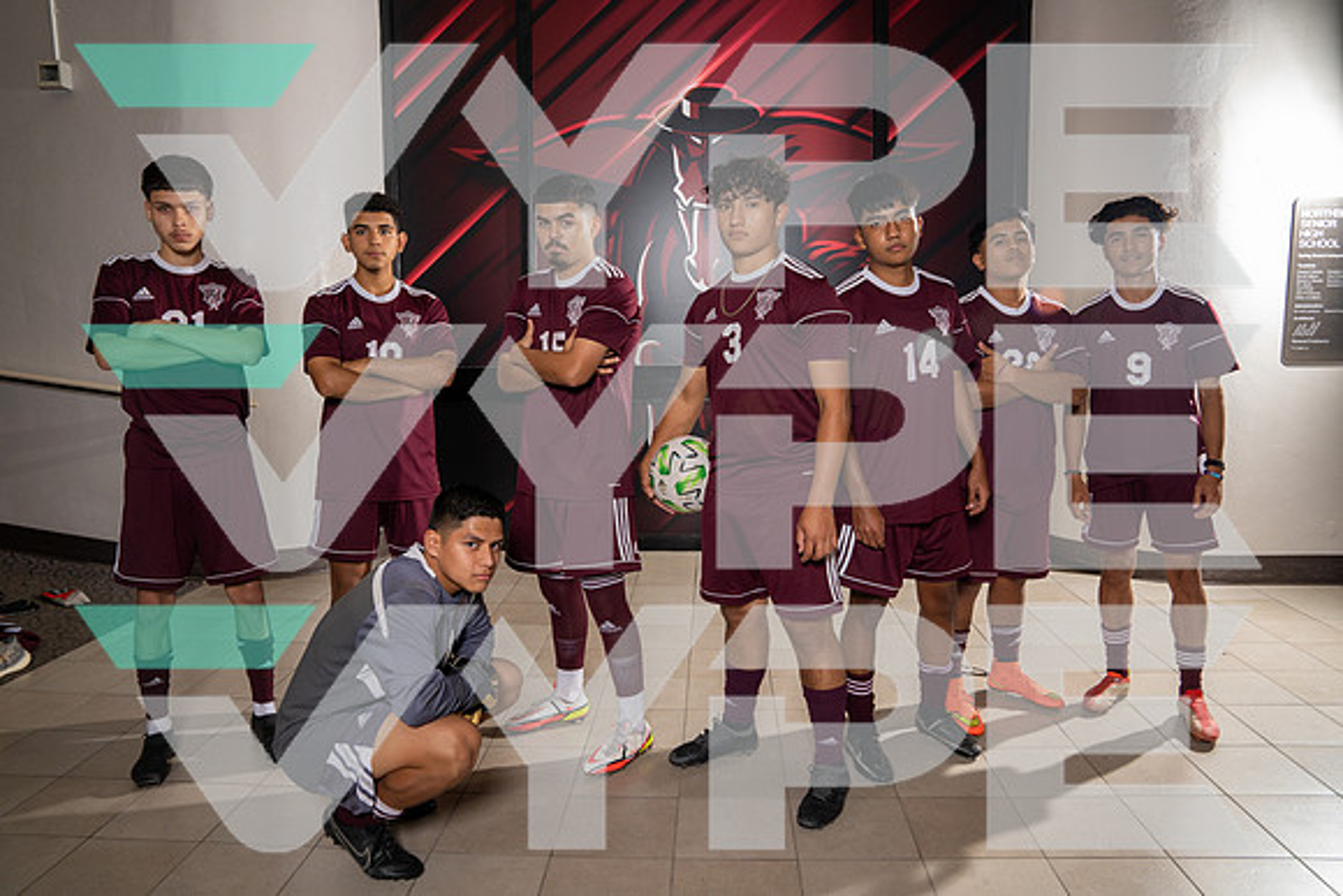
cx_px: 672
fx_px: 933
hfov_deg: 71.5
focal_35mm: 25
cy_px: 448
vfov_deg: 51.3
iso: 800
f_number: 8
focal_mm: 25
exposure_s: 1/250
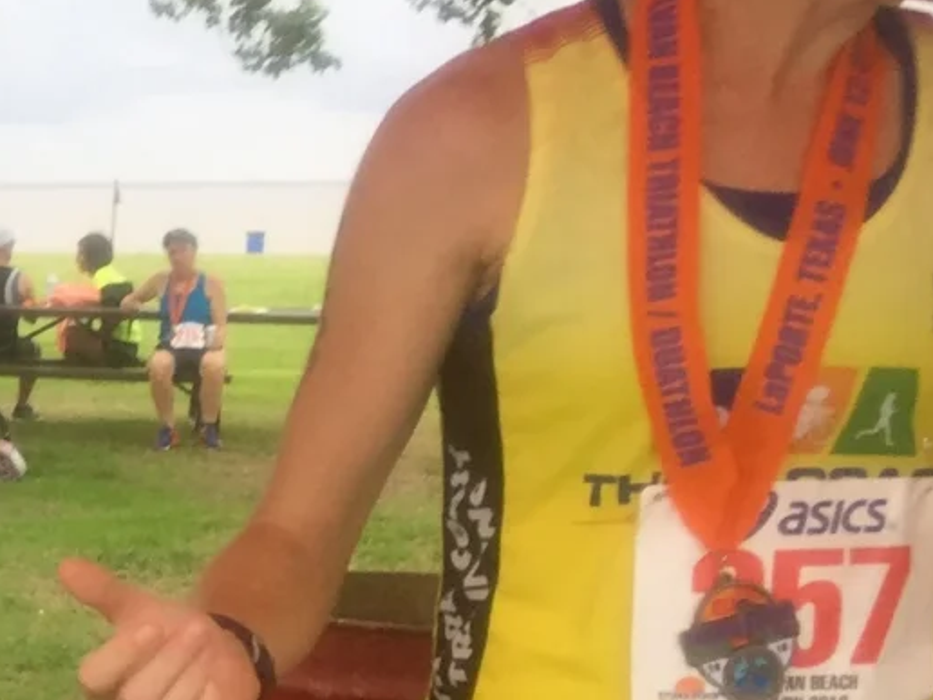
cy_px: 714
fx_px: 2911
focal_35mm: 108
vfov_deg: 13.5
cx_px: -727
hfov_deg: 15.7
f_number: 2.2
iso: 32
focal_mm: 4.15
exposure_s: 1/234
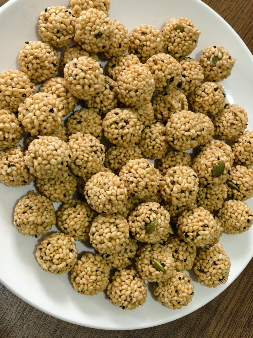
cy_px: 169
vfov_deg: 39.7
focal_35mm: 48
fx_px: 468
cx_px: 126
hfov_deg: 30.3
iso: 320
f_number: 2.8
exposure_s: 1/50
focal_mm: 5.75
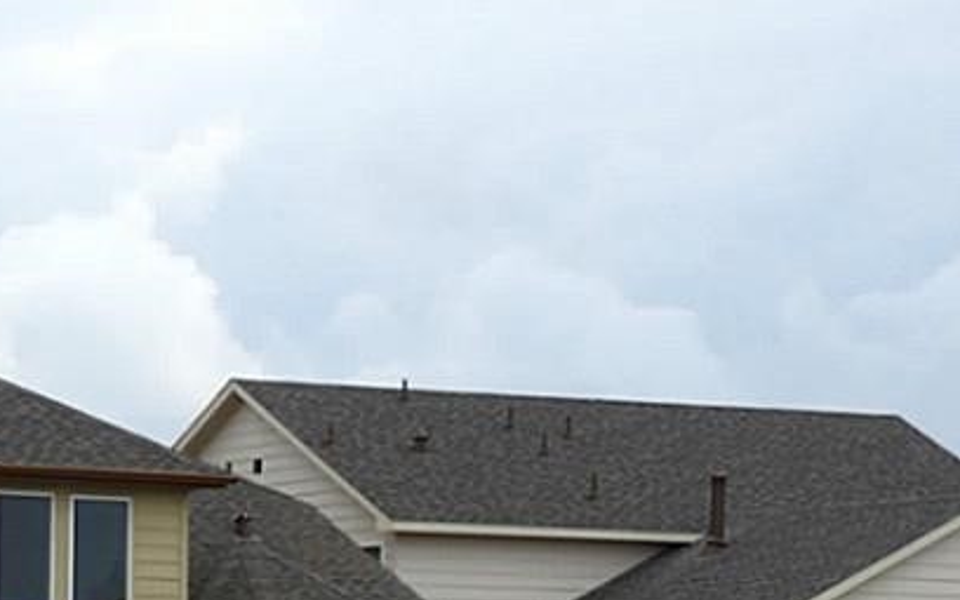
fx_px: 4526
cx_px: -16
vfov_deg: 7.5
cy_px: 767
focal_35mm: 173
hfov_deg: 12.0
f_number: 4.2
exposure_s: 1/640
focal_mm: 11.6
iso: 100
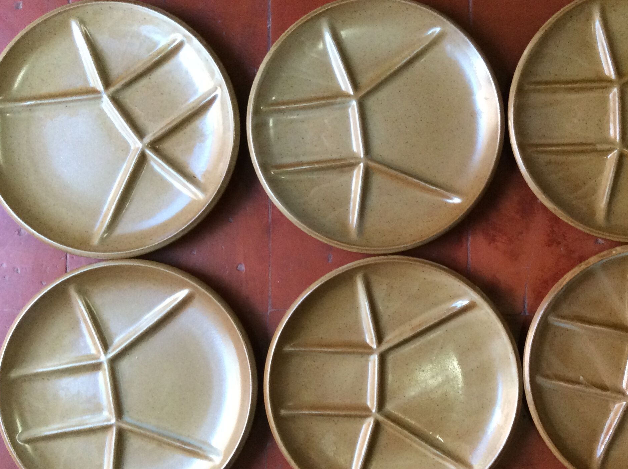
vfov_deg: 32.8
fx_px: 797
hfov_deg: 42.7
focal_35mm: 44
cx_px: 392
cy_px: 253
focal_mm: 3.3
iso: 160
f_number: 2.4
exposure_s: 1/25
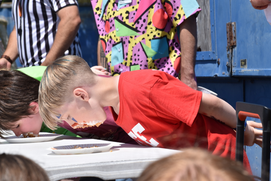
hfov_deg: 12.2
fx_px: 1265
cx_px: 136
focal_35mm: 168
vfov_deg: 8.2
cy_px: 90
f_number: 14
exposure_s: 1/160
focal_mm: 112
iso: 100
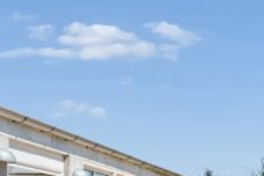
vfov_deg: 15.0
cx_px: 378
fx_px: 631
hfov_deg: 20.7
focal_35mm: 86
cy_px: 240
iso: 320
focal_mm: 21
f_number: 13
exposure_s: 1/320
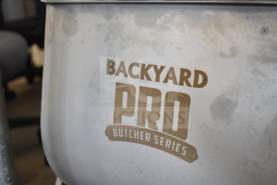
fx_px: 323
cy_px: 92
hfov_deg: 46.4
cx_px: 138
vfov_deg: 31.9
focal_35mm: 42
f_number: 4.2
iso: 900
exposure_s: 1/50
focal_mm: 28
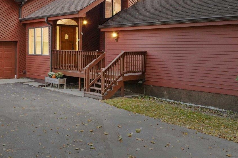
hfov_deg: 43.6
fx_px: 294
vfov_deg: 29.9
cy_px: 47
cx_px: 85
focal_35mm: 44
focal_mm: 18.2
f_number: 7.1
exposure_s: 1/200
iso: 1600
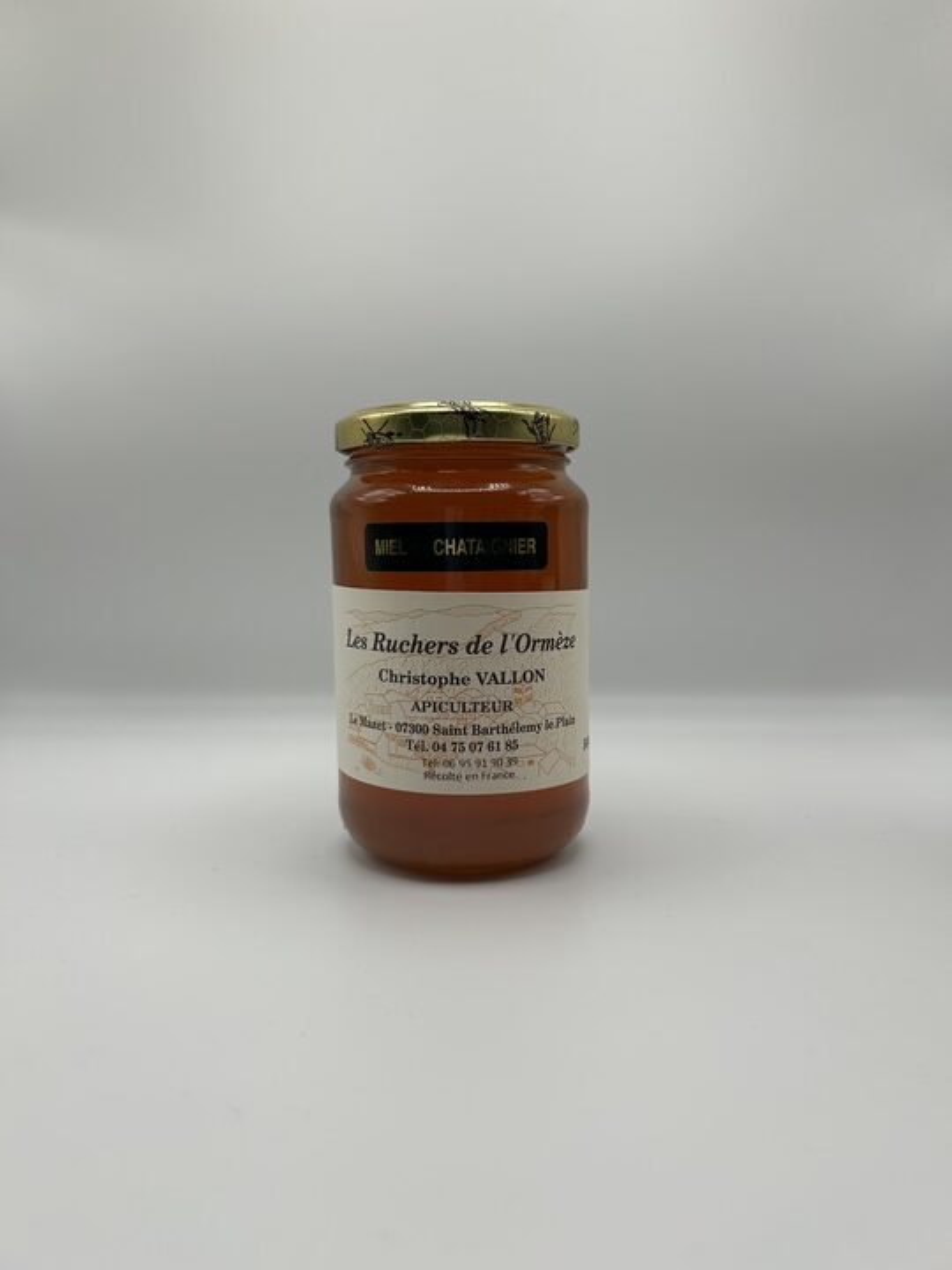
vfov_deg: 67.3
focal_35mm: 26
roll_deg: -0.5
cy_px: 635
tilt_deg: -6.5
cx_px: 476
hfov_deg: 53.1
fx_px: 953
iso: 50
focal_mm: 5.7
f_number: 1.5
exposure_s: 1/846
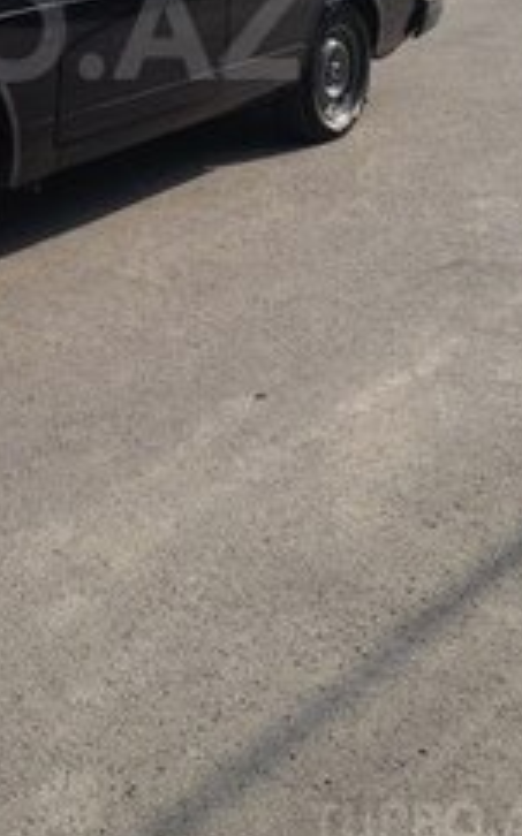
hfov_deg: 16.6
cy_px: 28
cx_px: -55
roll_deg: +2.8
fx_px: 1732
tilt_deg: -14.8
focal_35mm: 76
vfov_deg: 26.0
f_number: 2.4
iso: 50
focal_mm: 4.28
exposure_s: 1/1727
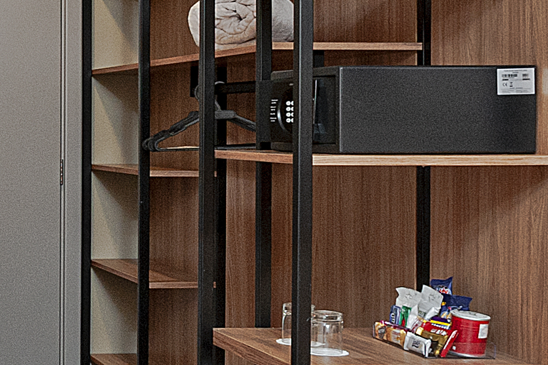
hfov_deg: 20.8
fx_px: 1201
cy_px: 59
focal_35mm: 79
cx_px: -332
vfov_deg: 17.1
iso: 400
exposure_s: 1/10
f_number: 11
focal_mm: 17
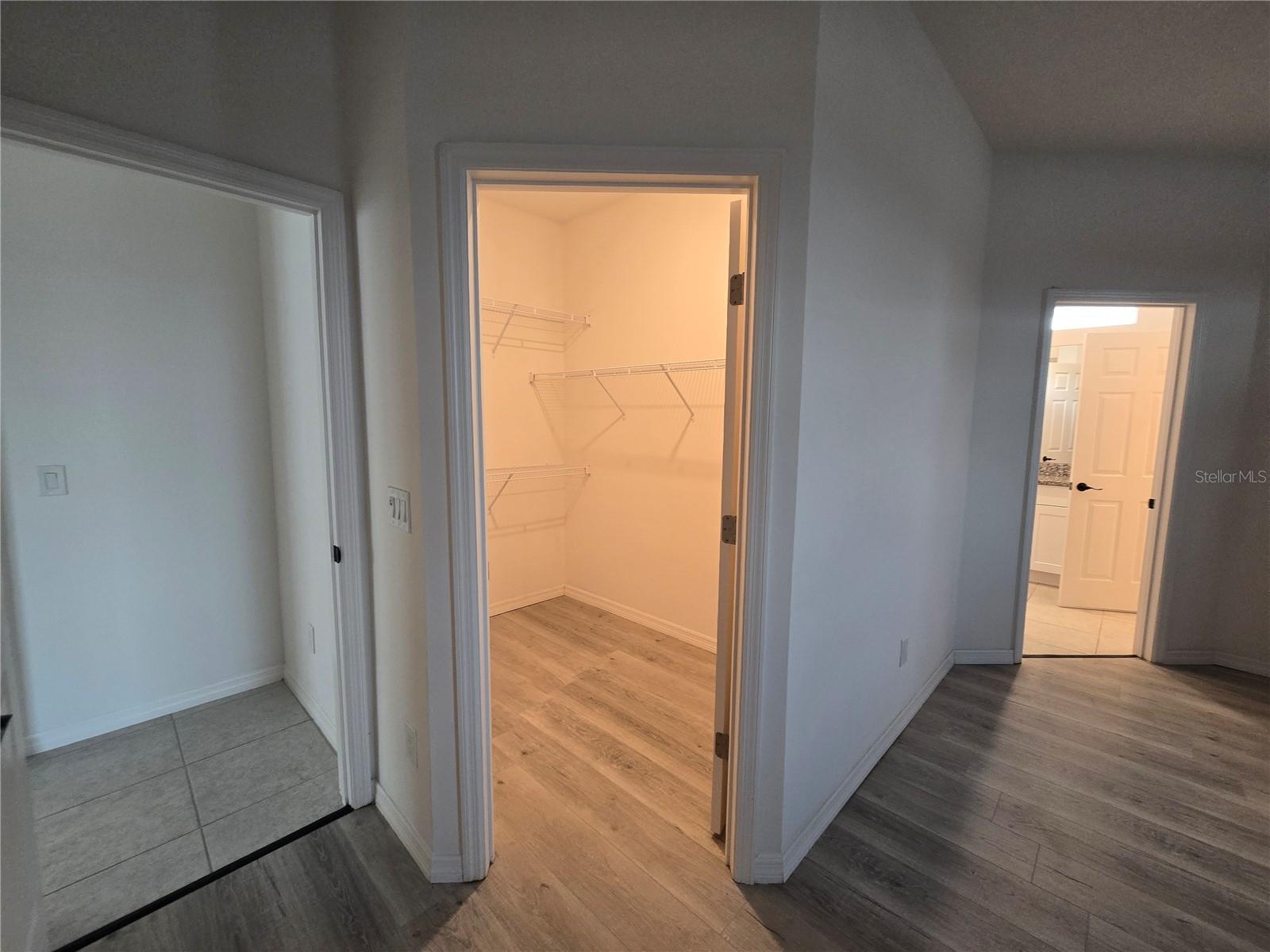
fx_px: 477
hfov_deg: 106.2
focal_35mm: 13
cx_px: 635
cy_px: 476
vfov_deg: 89.9
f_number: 2.2
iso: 200
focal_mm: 2.2
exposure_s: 1/60
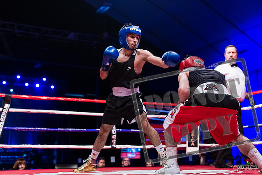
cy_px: 88
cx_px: 131
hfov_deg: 40.3
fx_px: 357
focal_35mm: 49
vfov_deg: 27.5
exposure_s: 1/1000
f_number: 2.8
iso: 4000
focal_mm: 49
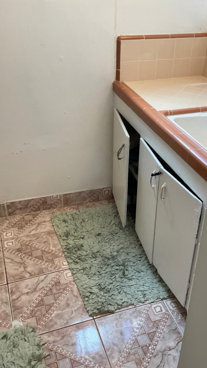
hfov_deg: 31.9
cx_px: 127
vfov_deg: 53.8
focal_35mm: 37
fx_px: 361
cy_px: 209
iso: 64
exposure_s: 1/120
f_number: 1.8
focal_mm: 3
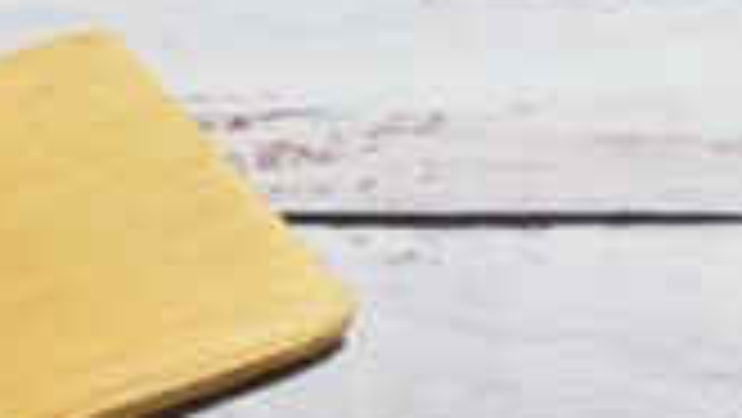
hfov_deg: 8.9
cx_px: 414
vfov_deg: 4.9
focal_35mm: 243
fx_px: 4783
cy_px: 744
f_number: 16
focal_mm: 50
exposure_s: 1/1.25
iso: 100
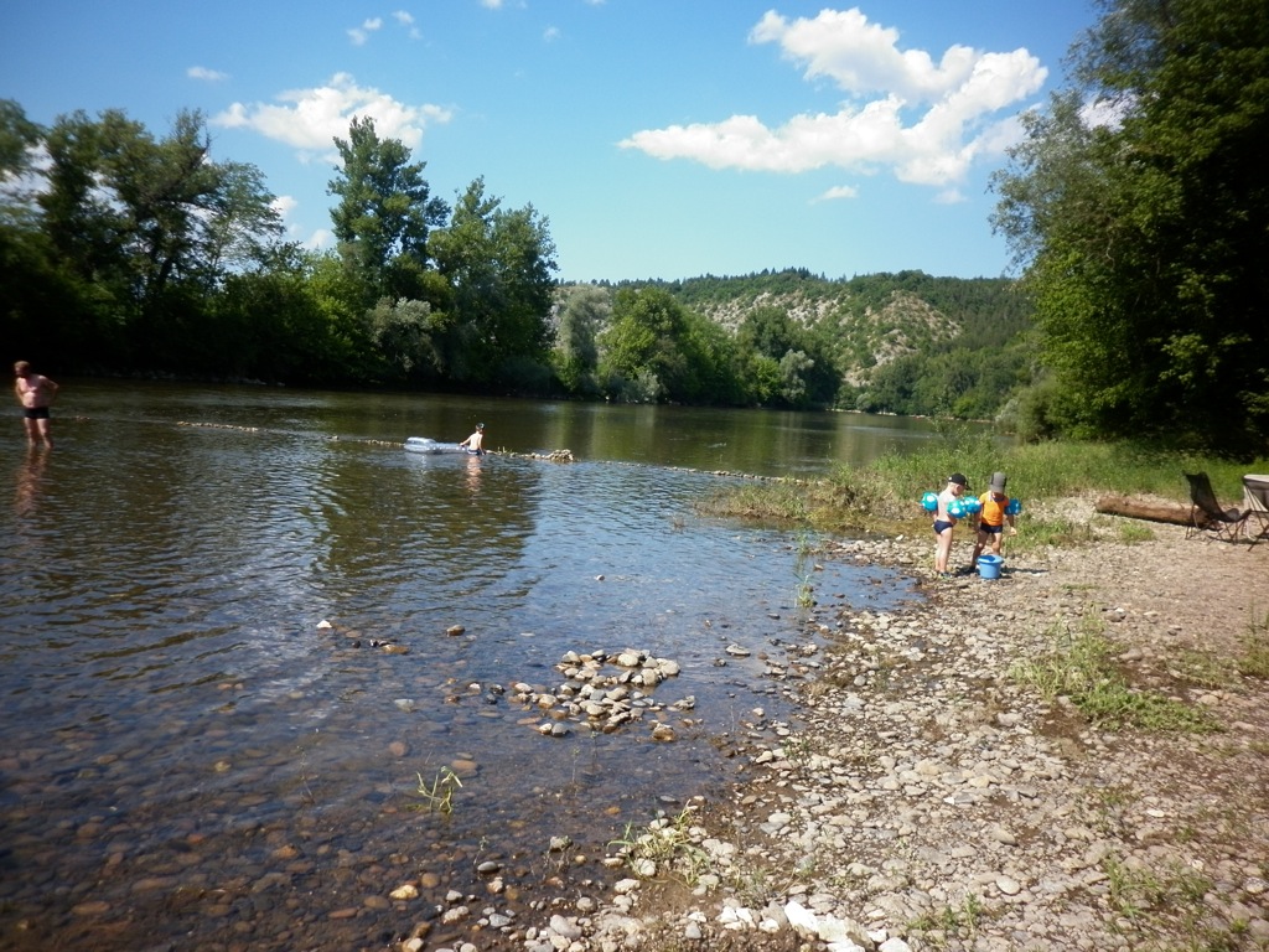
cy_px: 476
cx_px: 634
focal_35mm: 29
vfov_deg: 48.2
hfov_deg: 61.7
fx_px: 1063
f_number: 2.8
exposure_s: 1/1000
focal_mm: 5.3
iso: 80
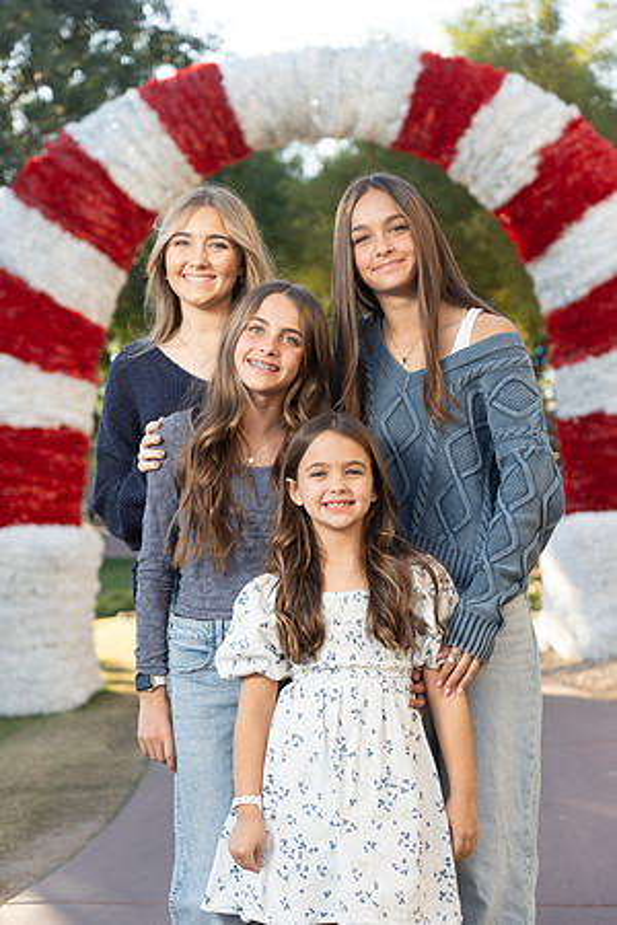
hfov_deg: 21.9
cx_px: 308
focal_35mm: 62
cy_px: 462
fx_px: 1594
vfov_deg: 32.4
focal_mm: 62
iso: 160
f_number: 4
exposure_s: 1/200
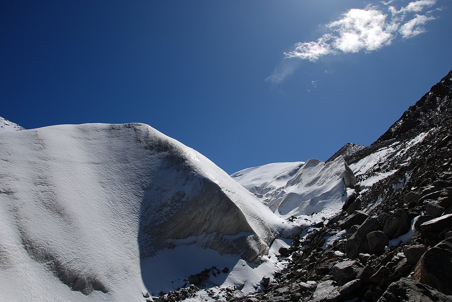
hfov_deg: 67.3
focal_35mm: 27
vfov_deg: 48.0
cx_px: 226
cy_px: 151
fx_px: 339
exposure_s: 1/640
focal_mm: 18
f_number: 9
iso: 100
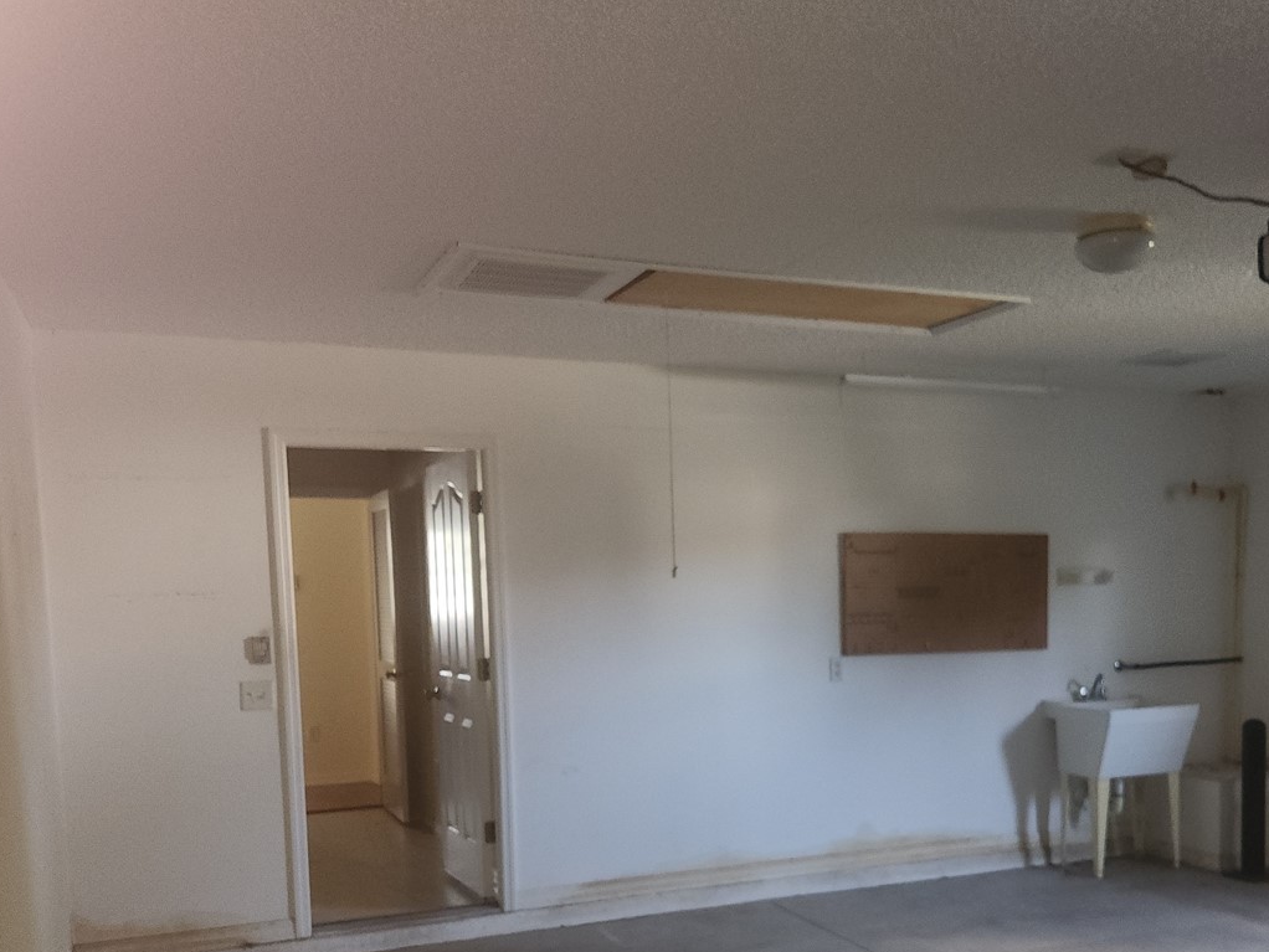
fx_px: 1320
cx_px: 777
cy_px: 722
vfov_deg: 38.6
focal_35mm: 36
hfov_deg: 50.9
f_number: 1.8
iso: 125
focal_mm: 5.4
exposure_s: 1/24
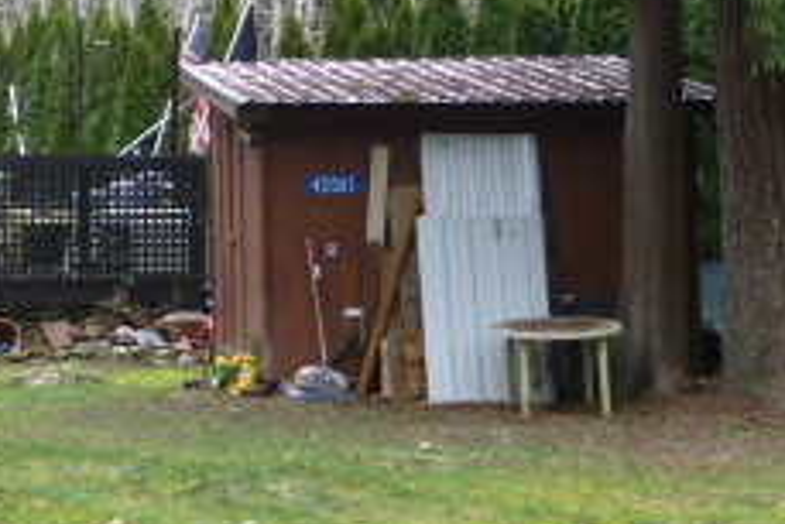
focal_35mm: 128
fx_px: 2793
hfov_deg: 15.4
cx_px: -189
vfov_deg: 10.7
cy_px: 55
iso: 160
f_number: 4.1
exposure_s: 1/60
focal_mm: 7.9
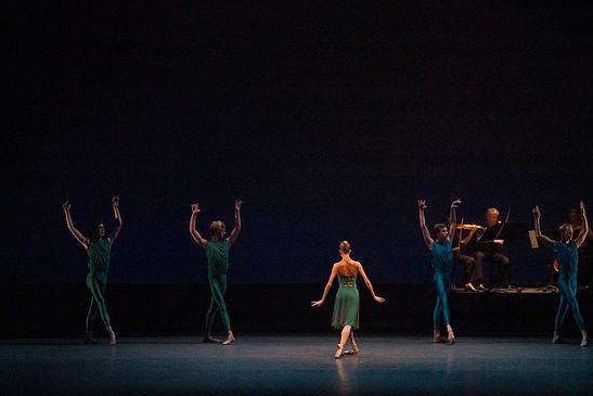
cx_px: 313
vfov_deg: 7.9
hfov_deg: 11.8
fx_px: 2867
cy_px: 188
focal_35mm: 174
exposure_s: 1/400
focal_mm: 164
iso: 25600
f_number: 8
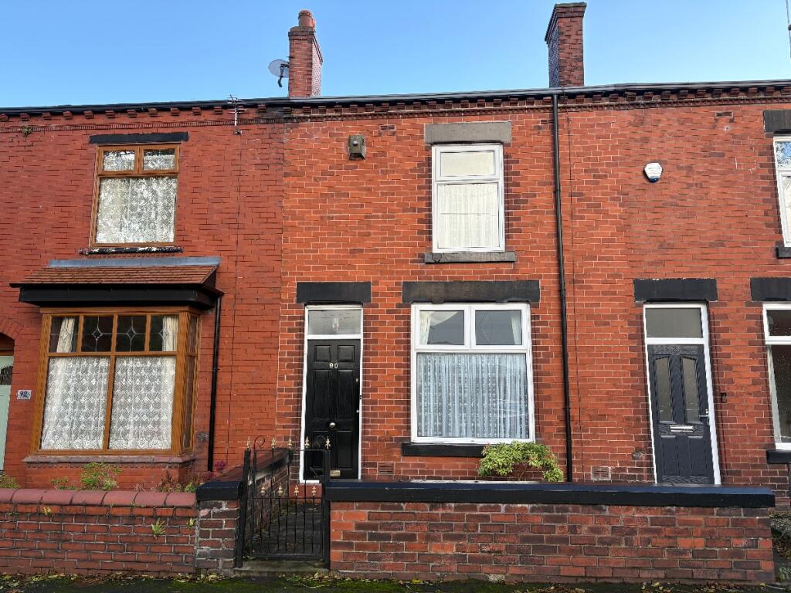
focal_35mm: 26
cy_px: 296
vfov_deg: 53.1
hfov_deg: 67.3
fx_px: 594
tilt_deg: +9.5
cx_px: 396
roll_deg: -0.3
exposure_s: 1/386
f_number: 1.6
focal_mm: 5.96
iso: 64
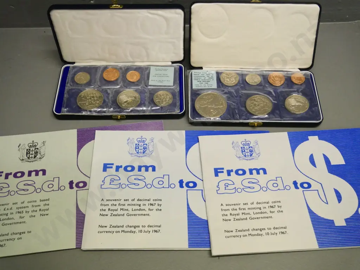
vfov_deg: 39.7
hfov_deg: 51.4
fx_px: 374
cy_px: 135
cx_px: 180
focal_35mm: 36
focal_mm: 18
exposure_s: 1/400
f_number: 5
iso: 3200
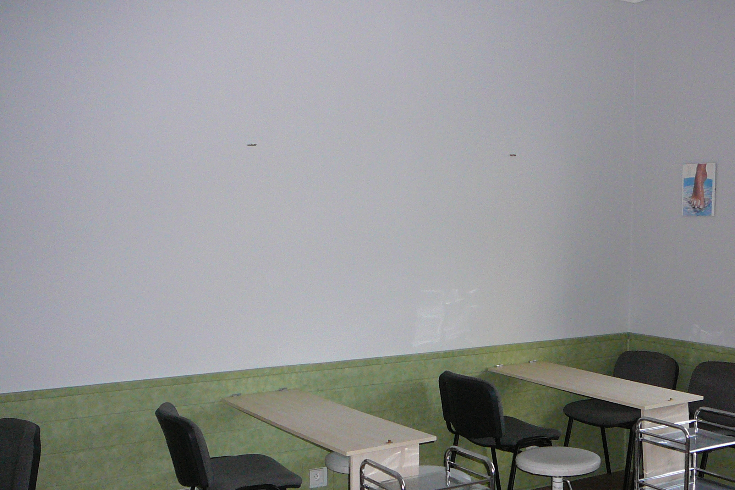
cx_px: 425
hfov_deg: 43.5
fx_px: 919
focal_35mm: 45
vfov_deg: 29.7
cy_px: 326
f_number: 2.8
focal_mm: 5.2
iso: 250
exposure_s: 1/30
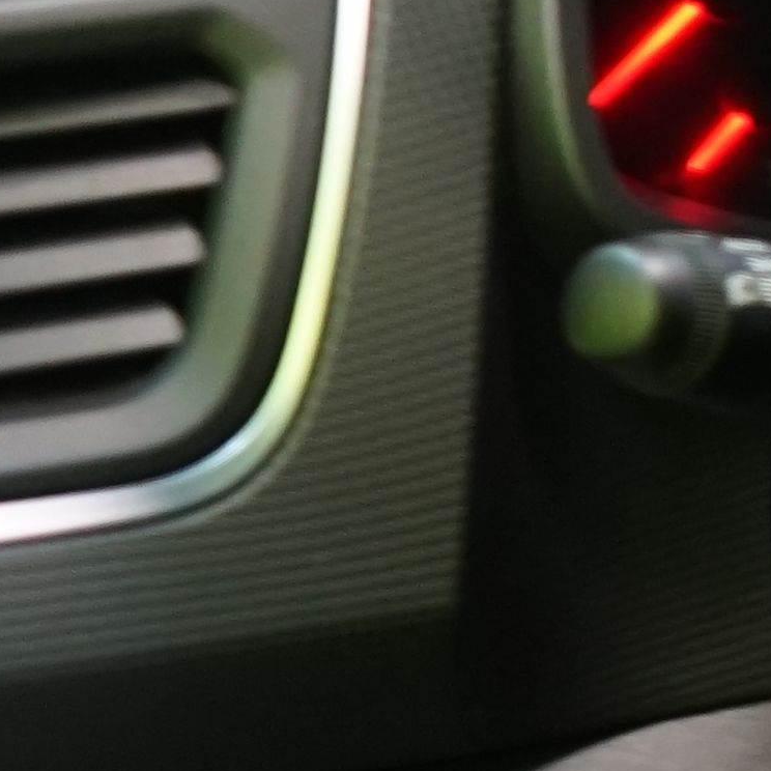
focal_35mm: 192
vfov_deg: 9.1
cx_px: 2534
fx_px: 4838
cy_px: 620
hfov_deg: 7.6
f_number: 3.5
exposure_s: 1/30
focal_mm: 28
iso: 1000
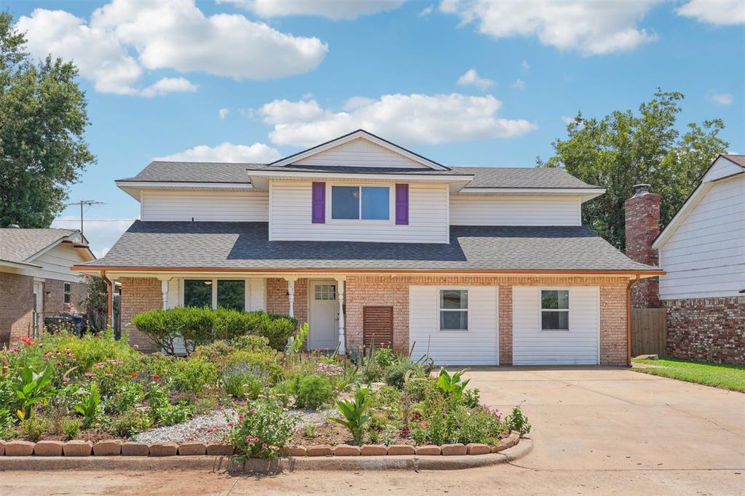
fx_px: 673
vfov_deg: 40.5
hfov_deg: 58.0
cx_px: 372
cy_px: 248
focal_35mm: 32
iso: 100
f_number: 8
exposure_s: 1/160
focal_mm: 32.5
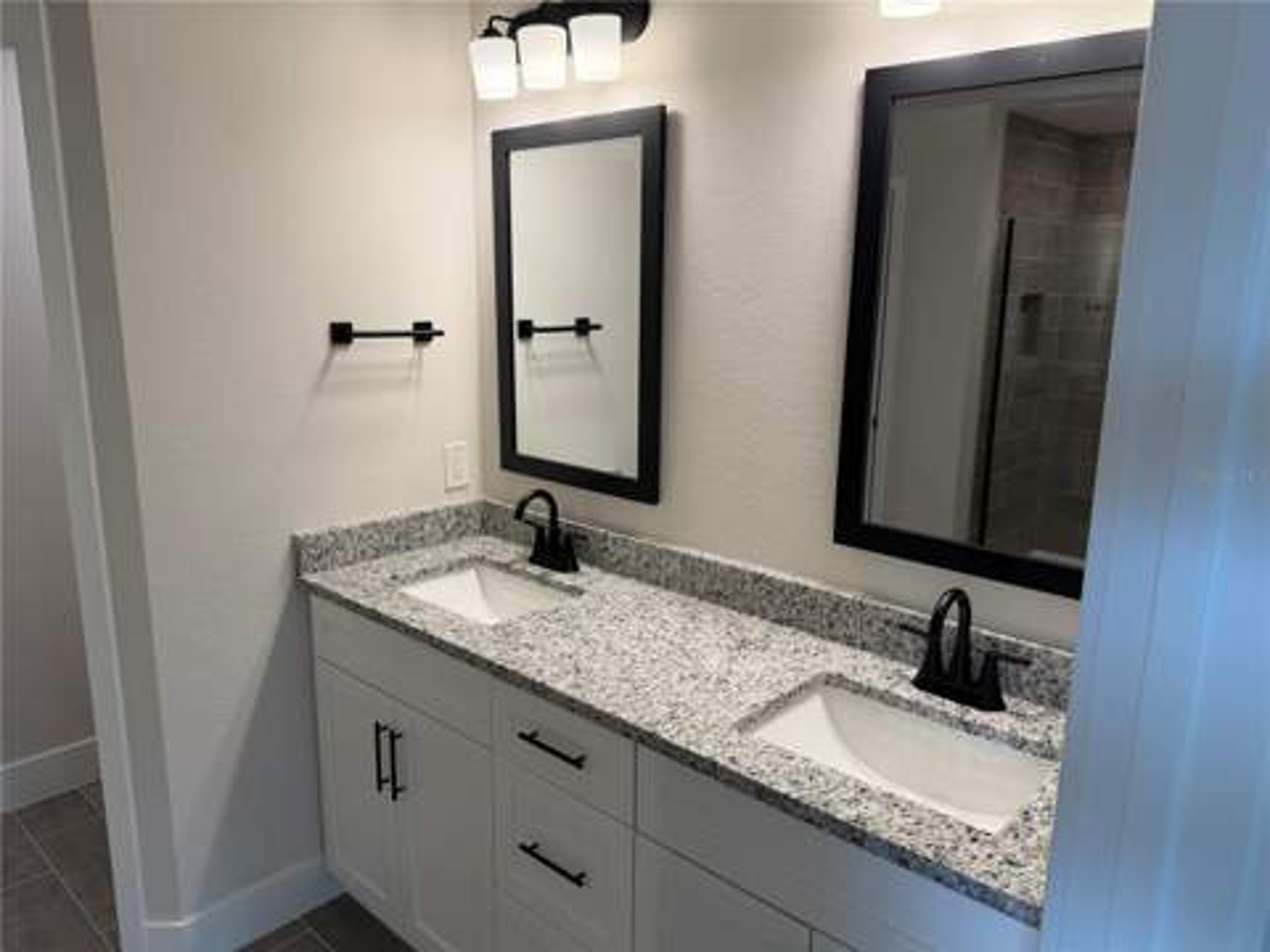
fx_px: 881
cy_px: 476
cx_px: 635
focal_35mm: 24
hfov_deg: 71.6
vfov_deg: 56.8
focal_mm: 6.76
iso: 100
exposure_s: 1/120
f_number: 1.78
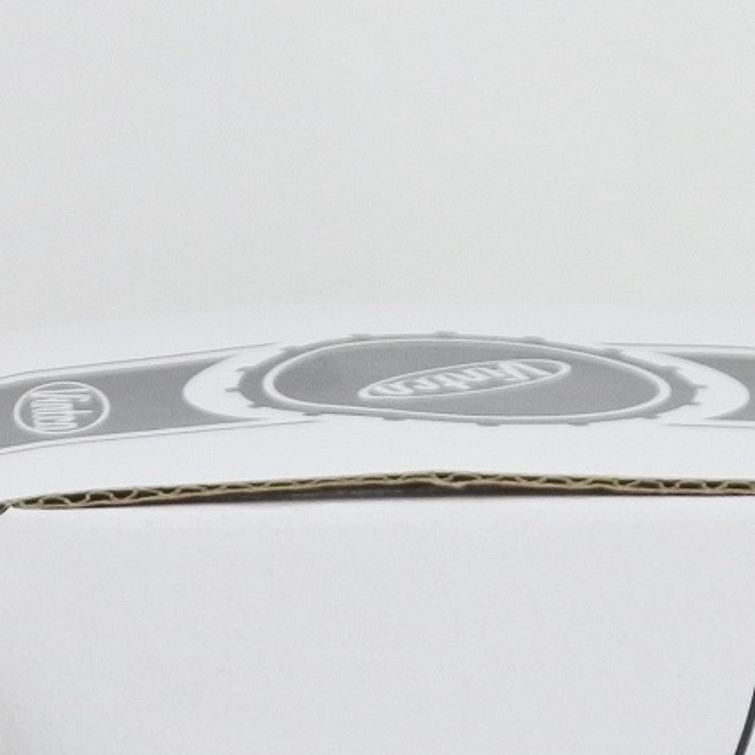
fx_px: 4762
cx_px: -127
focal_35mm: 193
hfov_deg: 9.0
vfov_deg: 8.9
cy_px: 1039
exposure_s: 1/125
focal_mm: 20.1
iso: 640
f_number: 4.8
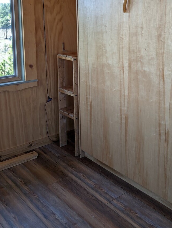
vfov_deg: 45.2
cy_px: 59
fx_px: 264
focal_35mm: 40
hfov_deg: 35.3
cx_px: 129
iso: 20
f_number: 1.68
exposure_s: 1/69.9
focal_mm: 6.9
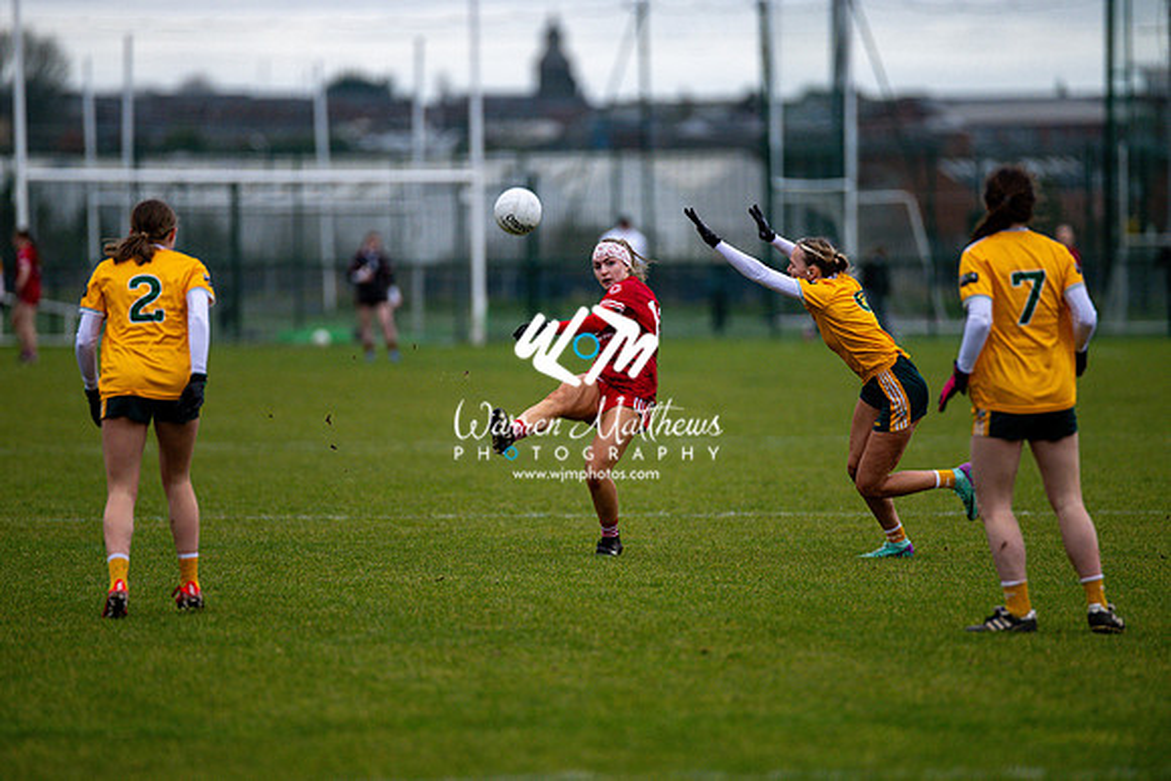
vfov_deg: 4.6
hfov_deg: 6.9
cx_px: 586
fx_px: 9760
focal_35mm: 300
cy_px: 390
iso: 2500
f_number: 2.8
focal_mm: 300
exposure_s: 1/1000
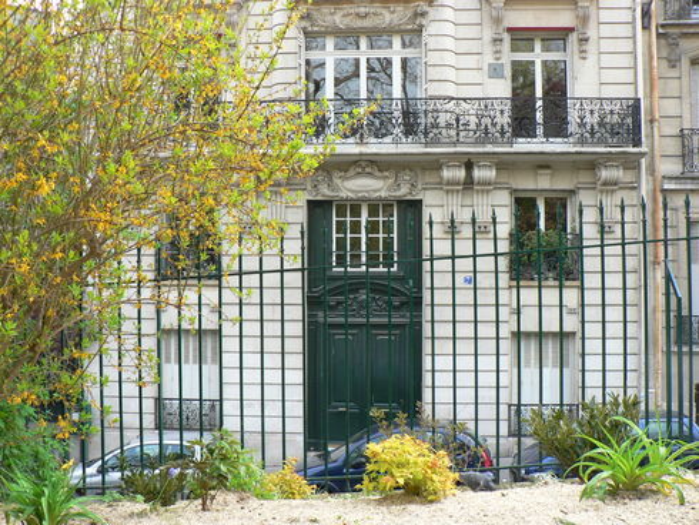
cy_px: 262
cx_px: 350
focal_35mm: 35
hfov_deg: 52.6
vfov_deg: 40.7
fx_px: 707
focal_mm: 6
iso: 64
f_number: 3.2
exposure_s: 1/80
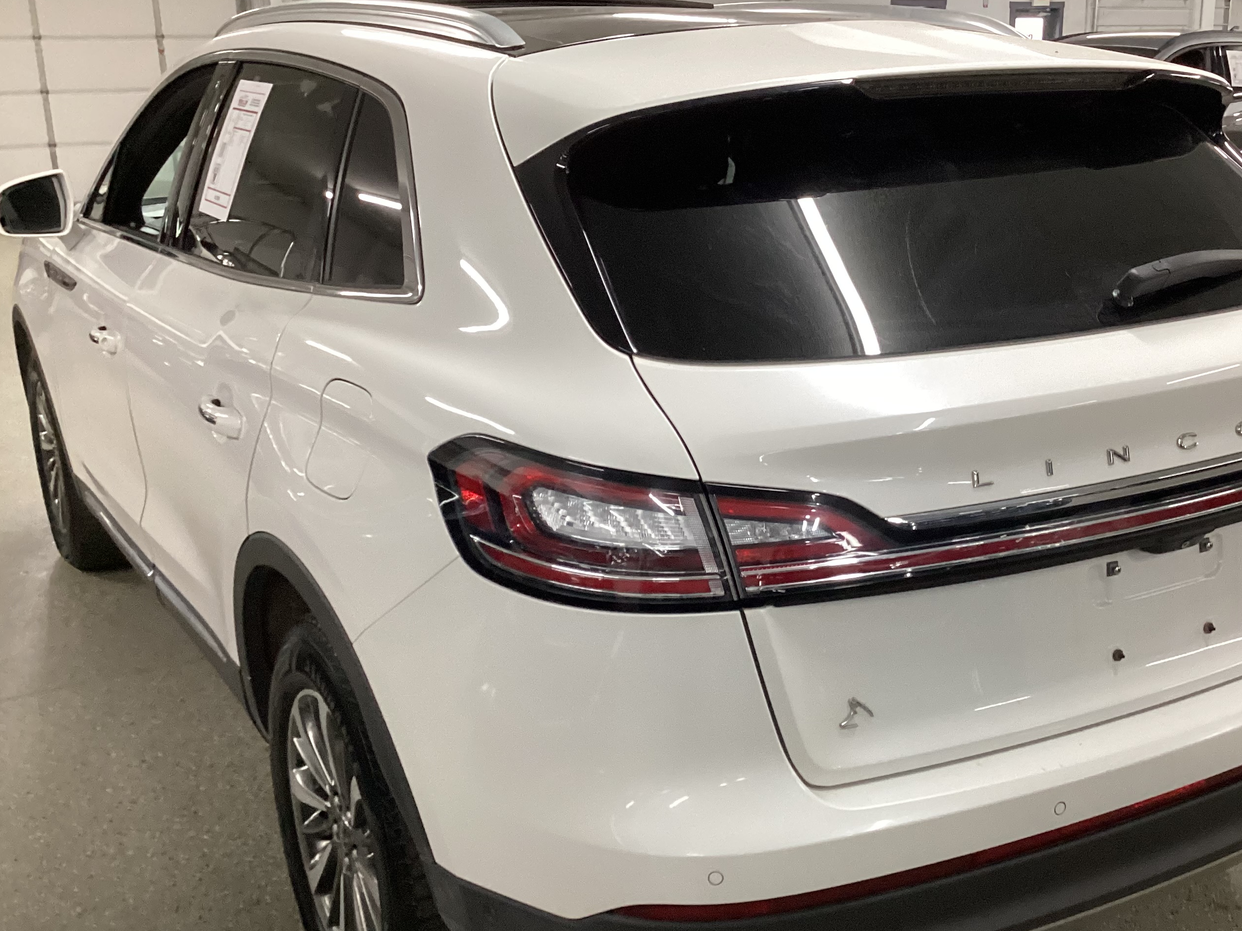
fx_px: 1435
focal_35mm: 40
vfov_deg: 35.9
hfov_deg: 46.6
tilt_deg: -20.6
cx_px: 727
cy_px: 532
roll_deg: -0.5
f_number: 2.4
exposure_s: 1/60
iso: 200
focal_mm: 3.3
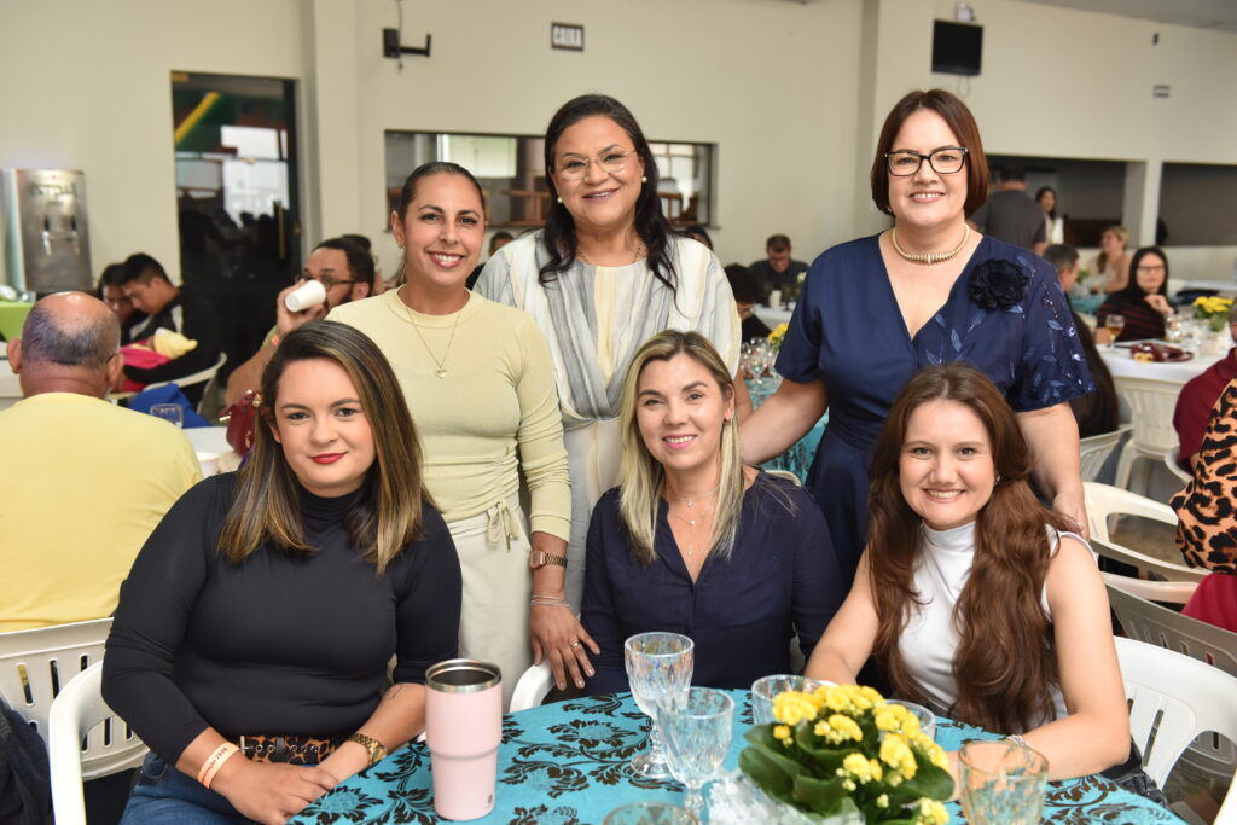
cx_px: 618
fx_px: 1237
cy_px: 412
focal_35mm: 36
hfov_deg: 53.1
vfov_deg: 36.9
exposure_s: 1/125
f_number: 3.2
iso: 1600
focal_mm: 36
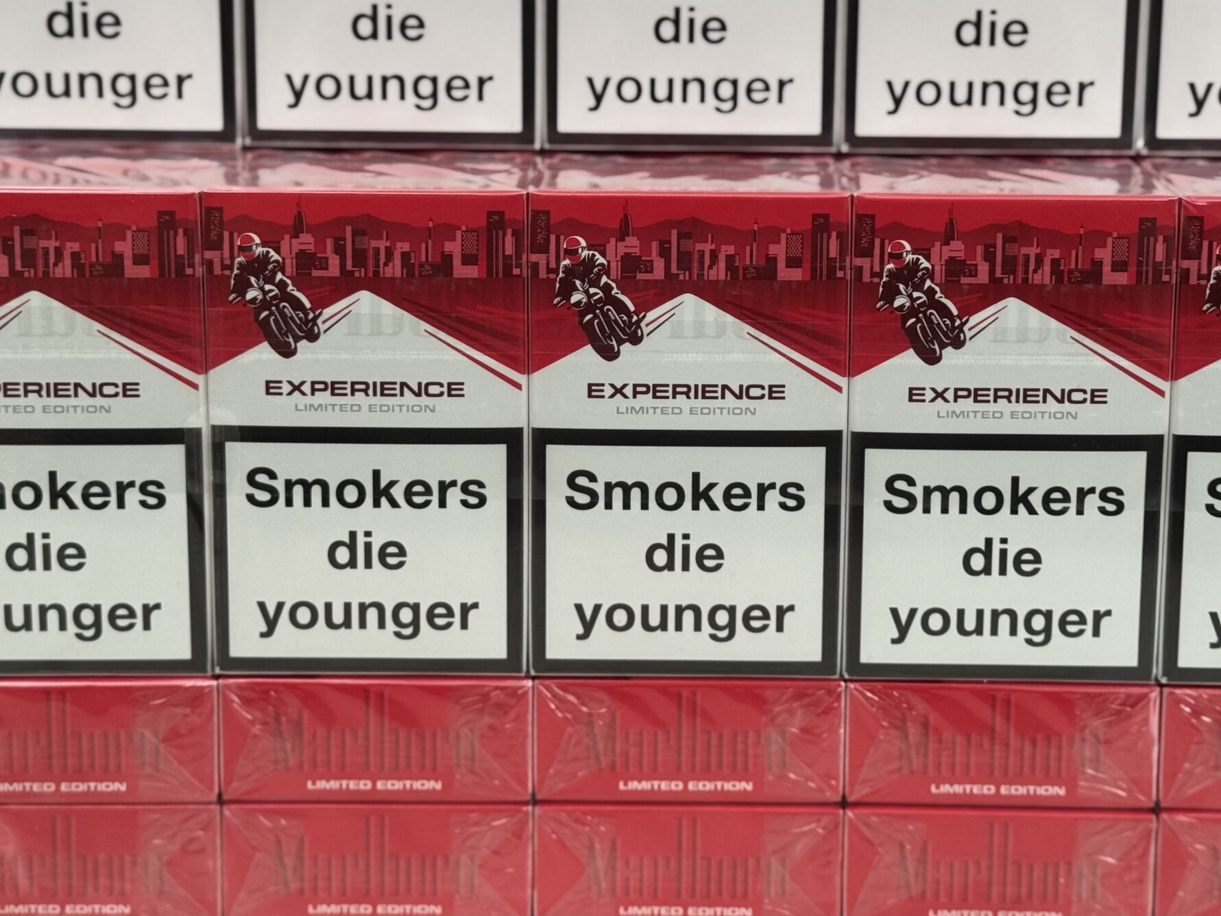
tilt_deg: -12.3
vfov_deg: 21.2
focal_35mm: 69
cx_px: 669
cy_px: 266
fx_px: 2434
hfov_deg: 28.1
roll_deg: -1.1
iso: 160
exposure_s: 1/60
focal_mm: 6.76
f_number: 1.78
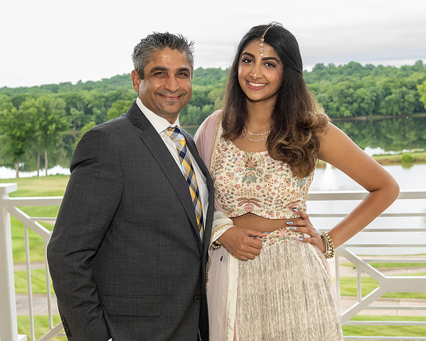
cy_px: 163
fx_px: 756
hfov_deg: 31.4
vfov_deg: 25.4
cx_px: 238
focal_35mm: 60
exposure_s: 1/250
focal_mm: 34
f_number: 5.6
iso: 2000
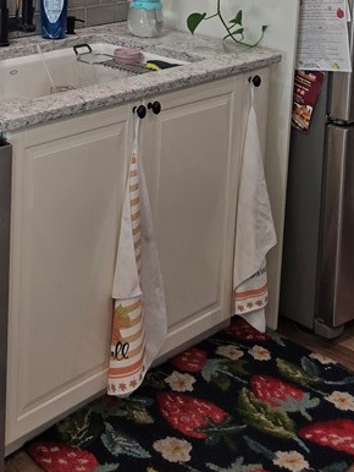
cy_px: -27
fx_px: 831
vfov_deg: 29.1
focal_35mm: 61
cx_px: 34
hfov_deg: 23.4
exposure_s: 1/120
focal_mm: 5.4
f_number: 1.8
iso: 50
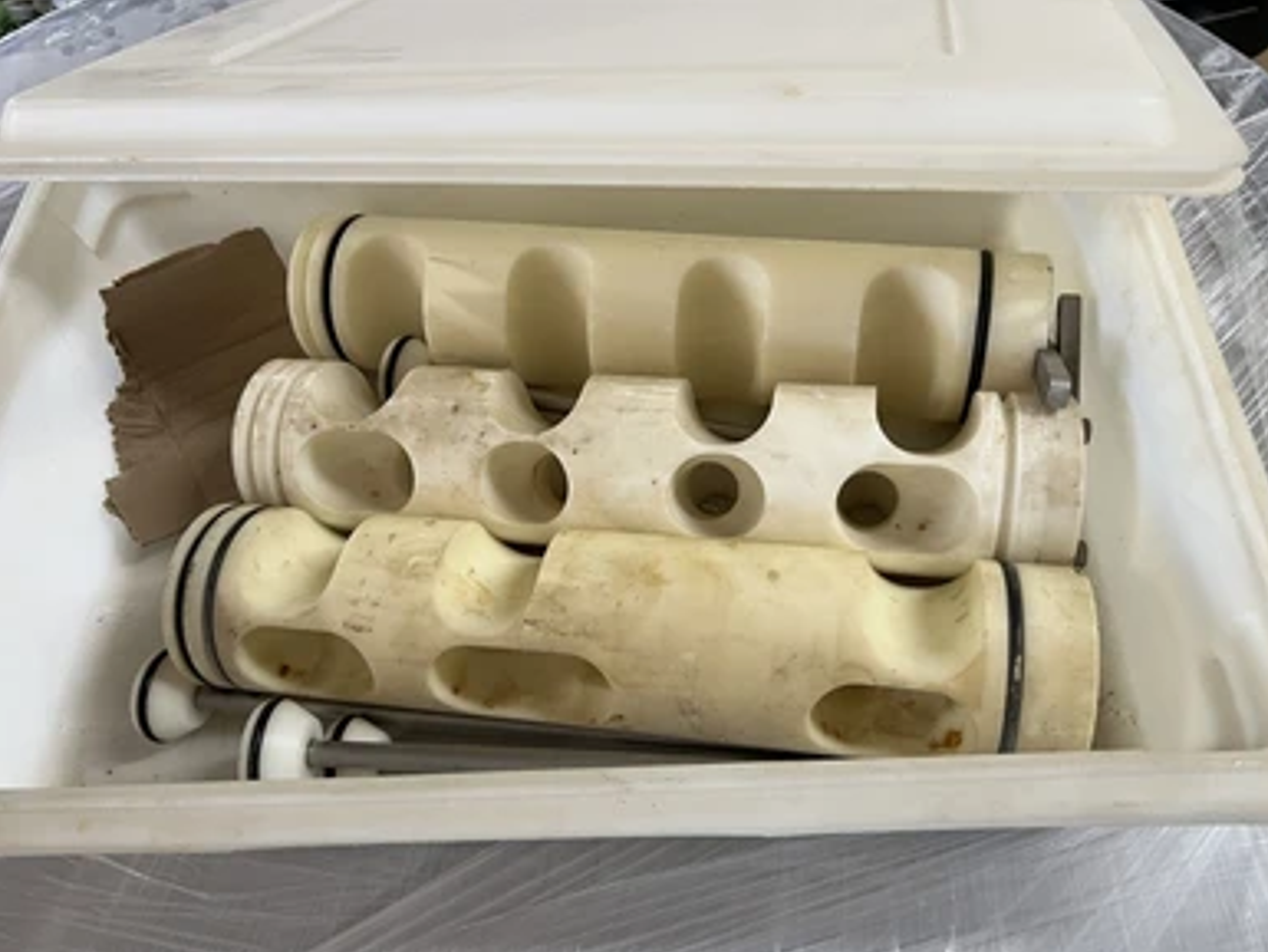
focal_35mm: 27
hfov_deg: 65.3
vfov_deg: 51.4
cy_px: 491
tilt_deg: -51.7
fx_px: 989
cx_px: 652
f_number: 1.5
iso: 125
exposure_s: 1/60
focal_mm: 5.7
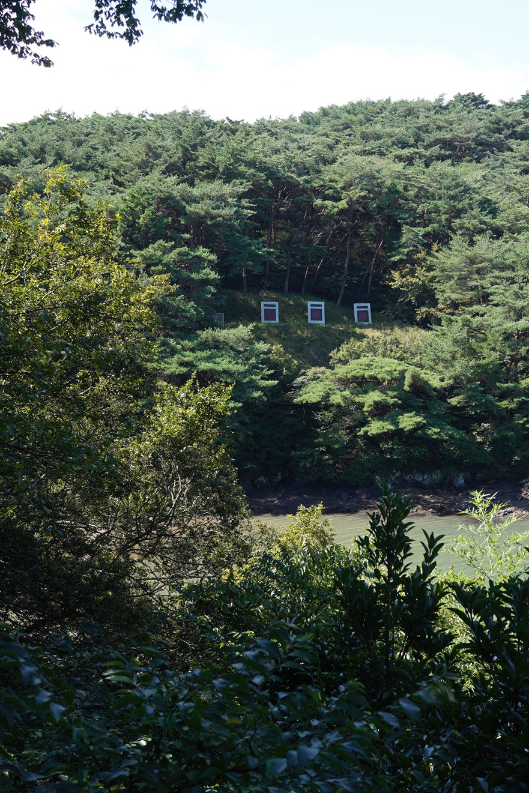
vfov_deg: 37.5
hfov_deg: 25.4
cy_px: 396
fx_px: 1168
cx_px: 352
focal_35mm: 53
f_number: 6.3
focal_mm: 35
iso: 125
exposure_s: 1/125
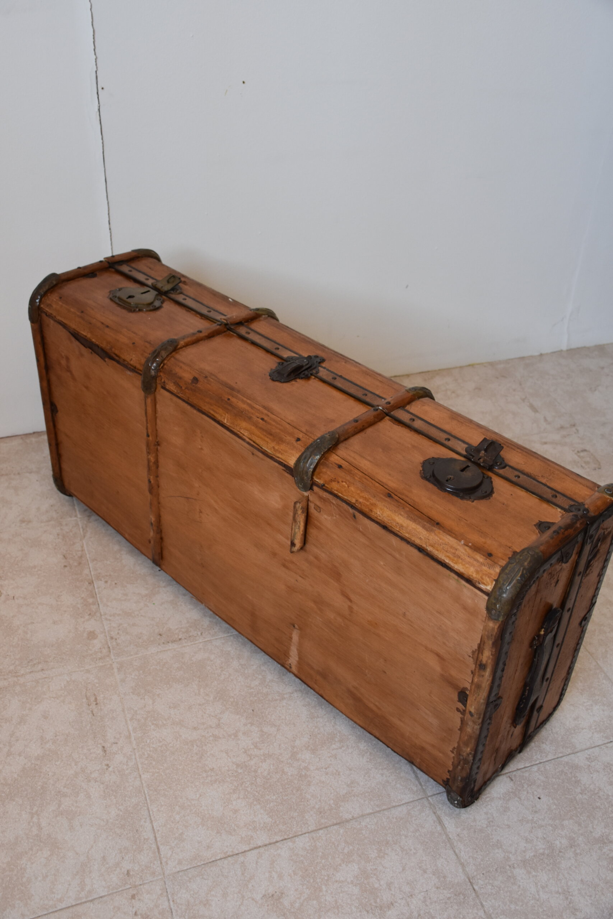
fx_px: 919
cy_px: 460
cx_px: 306
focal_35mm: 36
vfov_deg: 53.1
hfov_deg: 36.9
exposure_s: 1/80
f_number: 4.5
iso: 800
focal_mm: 24
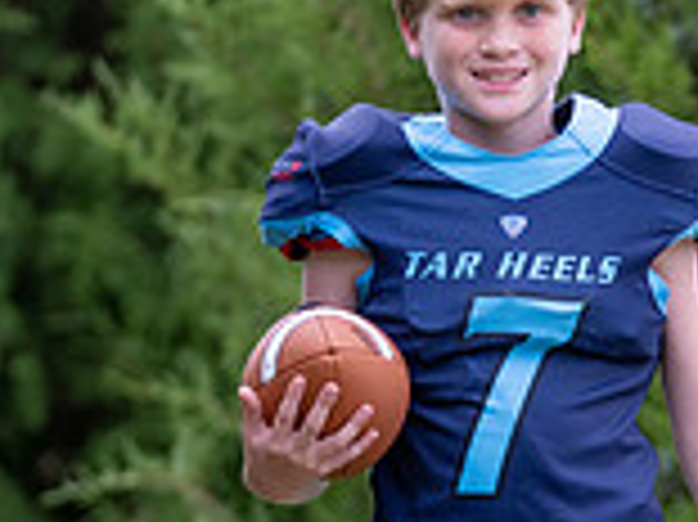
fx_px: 8341
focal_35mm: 414
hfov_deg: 4.8
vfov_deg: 3.6
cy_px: 513
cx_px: 577
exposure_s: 1/320
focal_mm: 99
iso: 400
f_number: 2.8
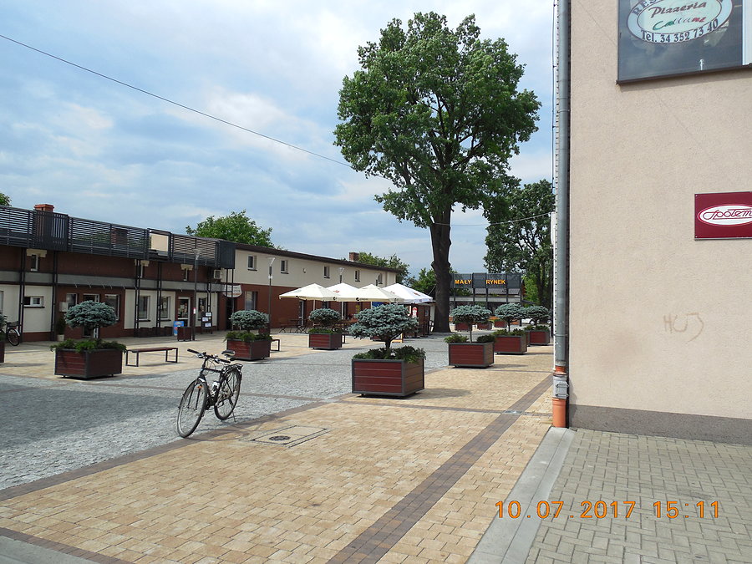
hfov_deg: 69.4
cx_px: 376
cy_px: 282
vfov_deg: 54.9
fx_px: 543
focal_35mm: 25
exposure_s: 1/1600
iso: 125
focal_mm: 4.5
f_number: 3.3
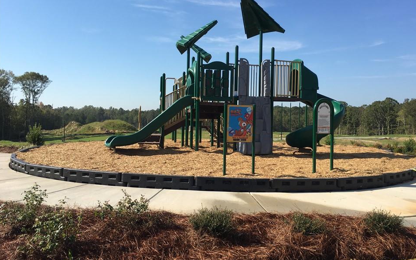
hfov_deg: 58.1
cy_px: 119
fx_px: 374
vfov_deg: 38.3
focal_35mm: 33
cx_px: 222
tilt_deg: -0.2
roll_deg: -1.3
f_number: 2.2
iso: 25
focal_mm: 4.15
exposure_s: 1/1304
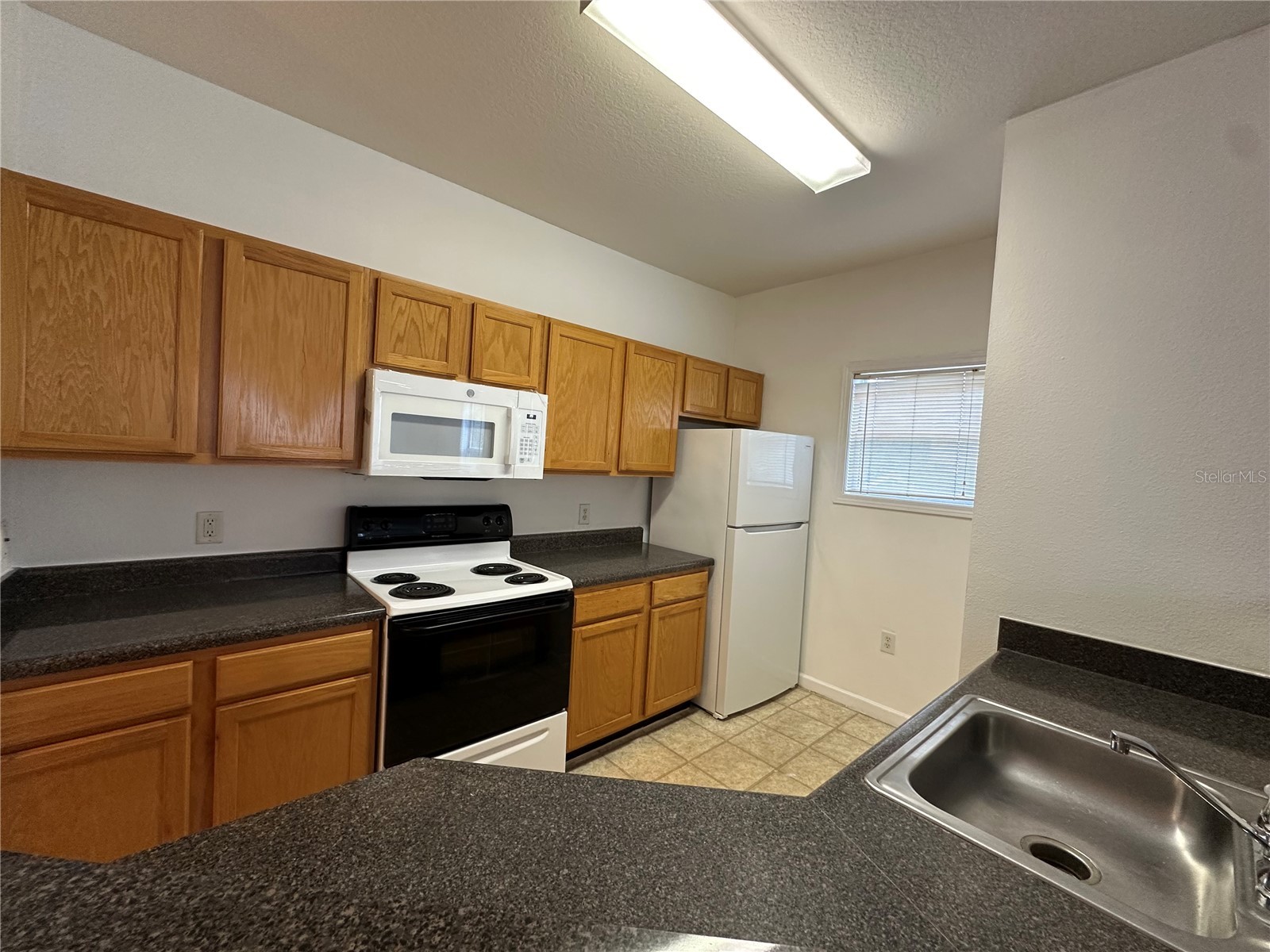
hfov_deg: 102.1
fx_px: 514
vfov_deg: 85.7
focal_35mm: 14
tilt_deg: -2.7
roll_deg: -3.6
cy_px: 476
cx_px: 635
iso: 250
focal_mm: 2.22
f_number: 2.2
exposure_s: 1/60
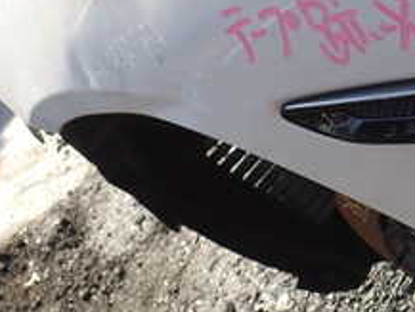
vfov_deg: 17.6
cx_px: 465
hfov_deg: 22.2
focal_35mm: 83
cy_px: 57
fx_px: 996
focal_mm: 5.4
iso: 100
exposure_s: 1/500
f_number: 3.2
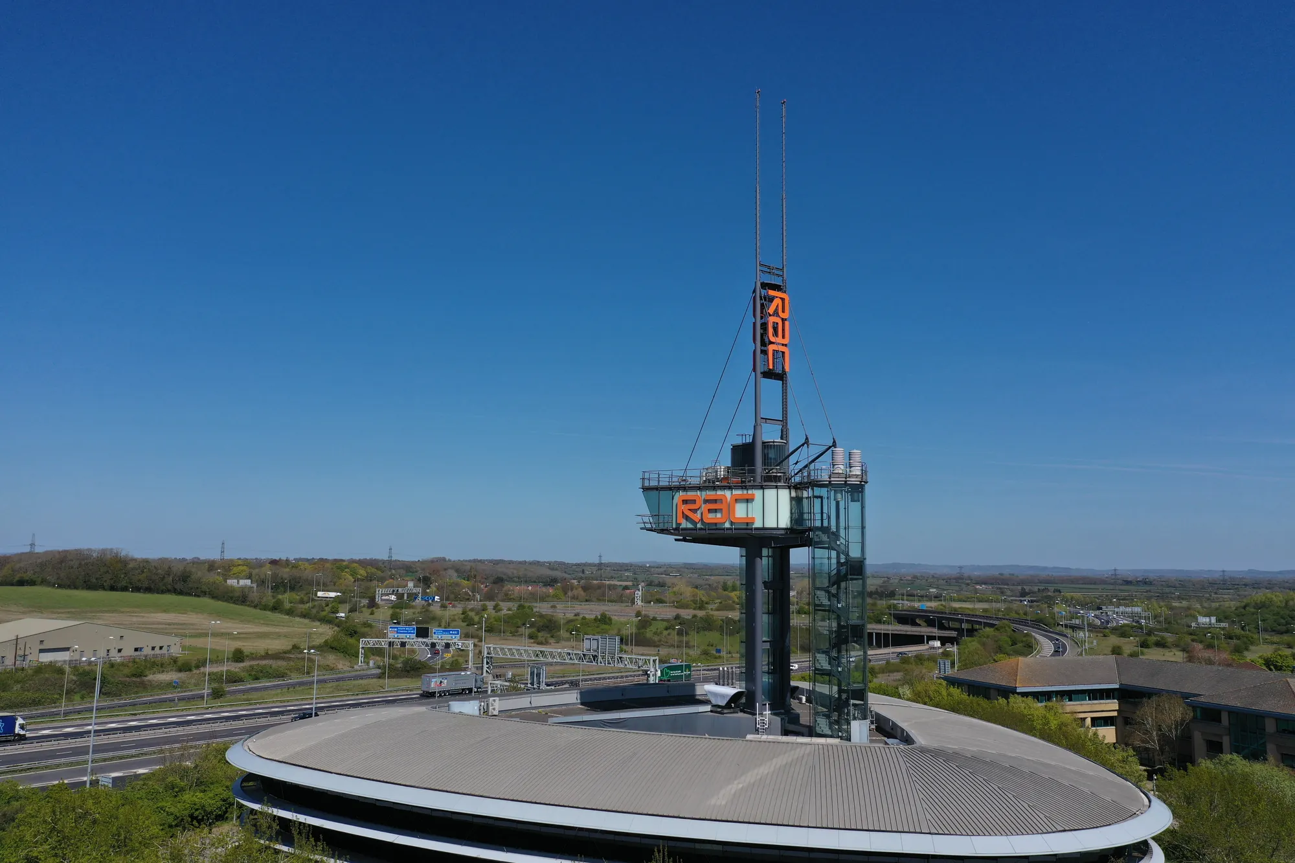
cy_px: 432
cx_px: 648
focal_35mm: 28
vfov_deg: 46.4
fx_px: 1007
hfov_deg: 65.5
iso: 100
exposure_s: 1/1250
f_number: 4.5
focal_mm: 10.26
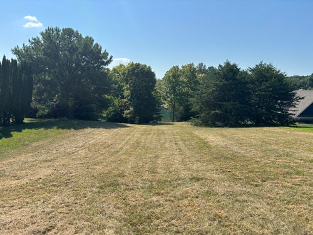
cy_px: 118
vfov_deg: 53.1
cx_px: 156
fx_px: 235
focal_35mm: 26
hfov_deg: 67.3
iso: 50
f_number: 1.6
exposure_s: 1/3311
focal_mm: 5.96
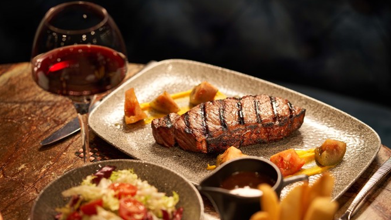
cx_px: 196
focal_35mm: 90
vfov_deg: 13.4
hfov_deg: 23.7
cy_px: 126
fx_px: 933
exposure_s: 1/60
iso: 400
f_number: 2.8
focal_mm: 85
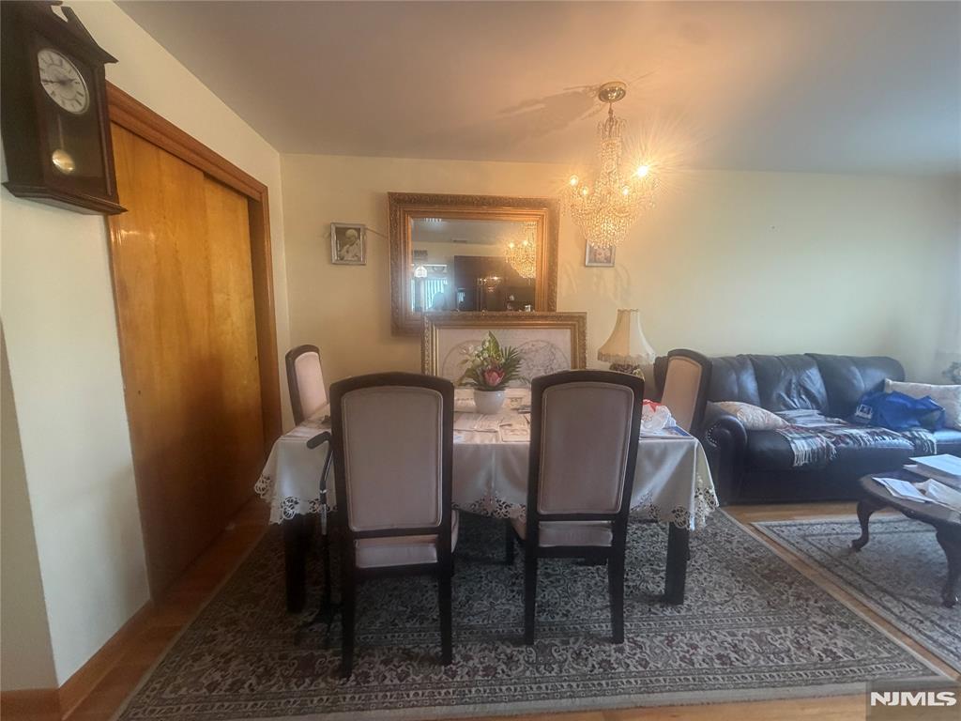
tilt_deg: -7.8
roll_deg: -0.8
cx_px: 480
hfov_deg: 102.1
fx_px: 389
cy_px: 360
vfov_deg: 85.7
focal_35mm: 14
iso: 400
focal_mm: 2.22
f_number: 2.2
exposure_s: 1/60
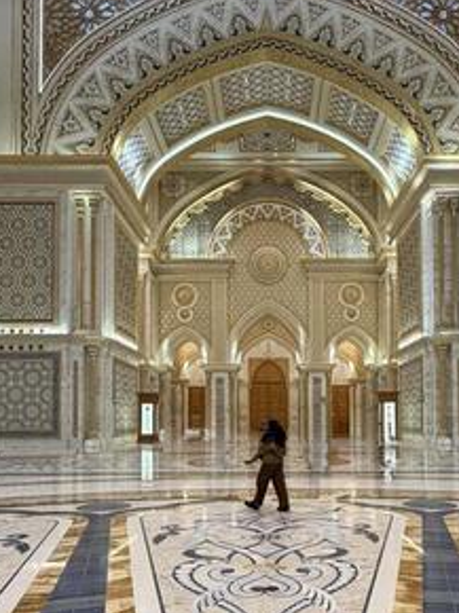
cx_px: 262
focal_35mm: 29
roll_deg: +1.2
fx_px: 513
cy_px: 397
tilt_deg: +1.8
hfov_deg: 48.0
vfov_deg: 60.5
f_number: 2.2
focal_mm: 2.22
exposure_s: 1/100
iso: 200
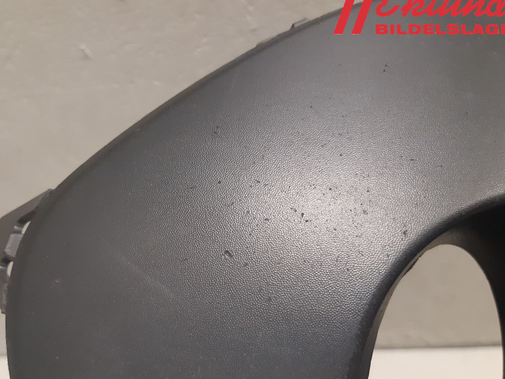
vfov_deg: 42.8
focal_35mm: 33
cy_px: 222
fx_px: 481
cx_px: 205
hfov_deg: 55.0
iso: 250
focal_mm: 3.93
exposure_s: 1/50
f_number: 1.7
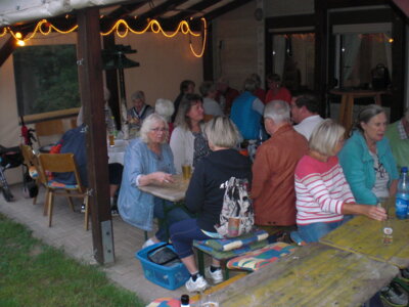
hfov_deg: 49.0
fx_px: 449
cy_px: 154
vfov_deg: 37.7
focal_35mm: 38
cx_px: 204
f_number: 3.1
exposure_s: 1/60
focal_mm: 6.3
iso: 200
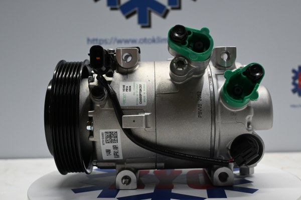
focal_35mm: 45
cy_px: 100
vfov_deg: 29.9
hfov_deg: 43.6
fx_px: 376
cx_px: 150
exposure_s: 1/50
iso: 400
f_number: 4.8
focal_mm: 30
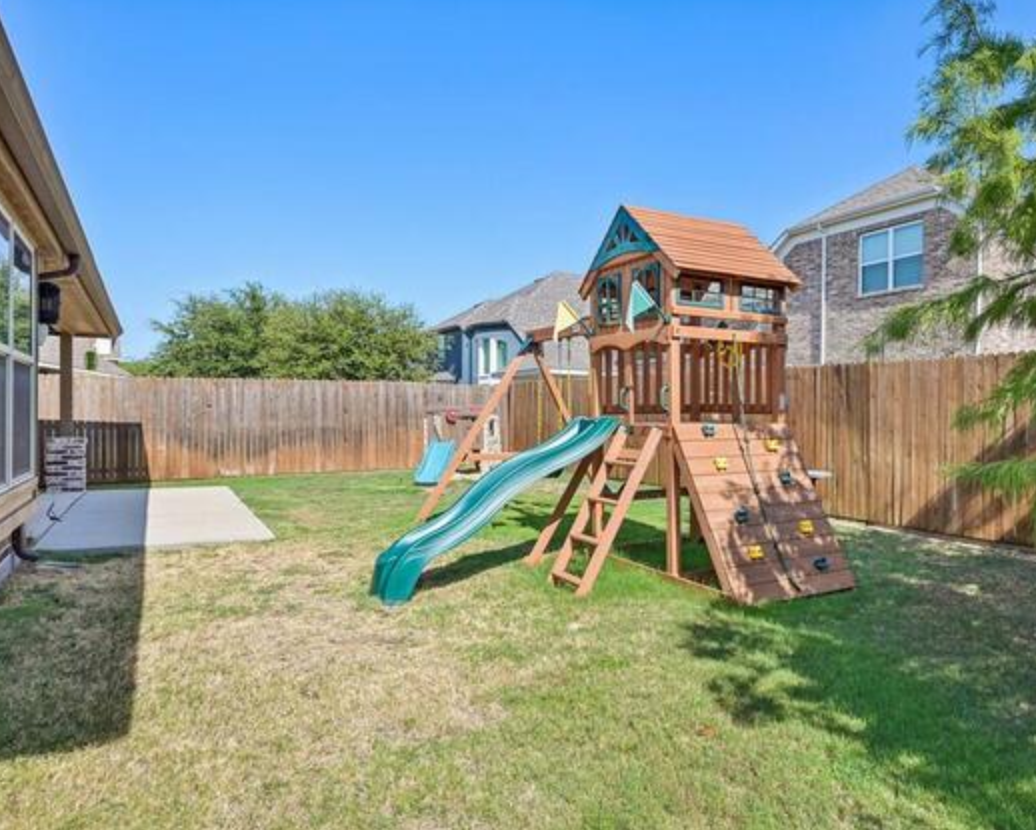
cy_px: 408
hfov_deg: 72.7
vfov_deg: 61.8
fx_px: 693
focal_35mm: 23
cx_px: 630
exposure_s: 1/800
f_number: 8
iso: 400
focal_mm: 19.5
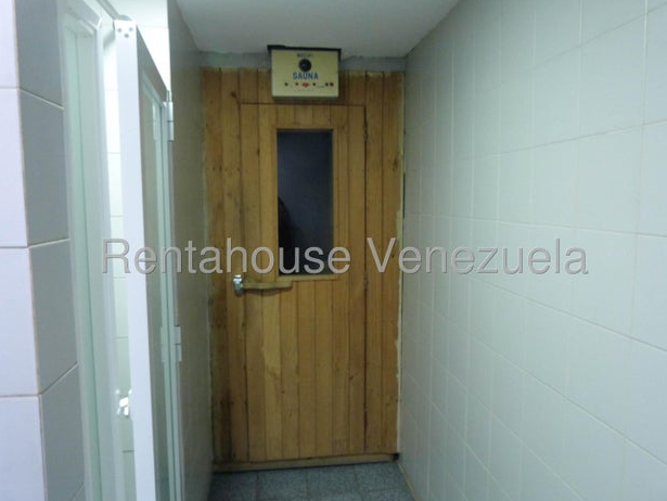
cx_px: 345
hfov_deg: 67.3
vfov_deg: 53.1
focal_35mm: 26
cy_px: 256
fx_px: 501
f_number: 2.8
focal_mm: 4.5
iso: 400
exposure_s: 1/15
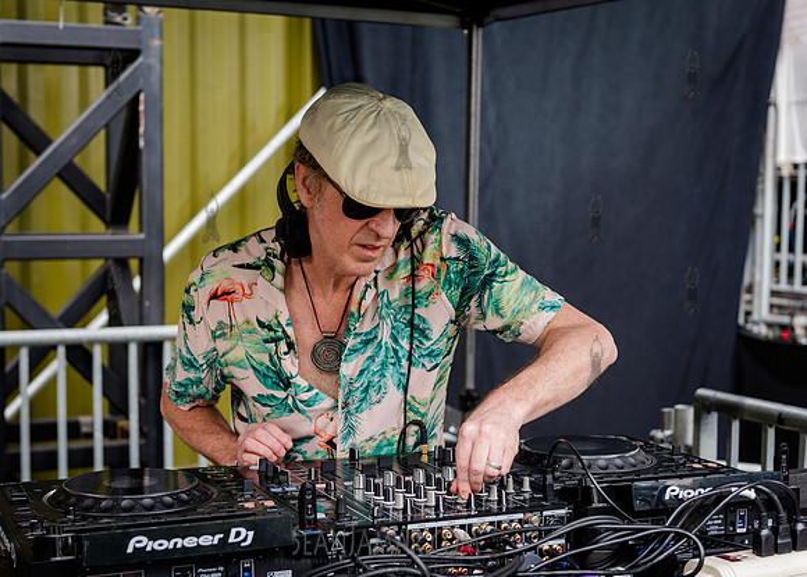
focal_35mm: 55
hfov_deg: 35.7
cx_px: 358
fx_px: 1252
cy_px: 293
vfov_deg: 26.0
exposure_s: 1/160
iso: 500
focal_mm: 48
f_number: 3.5
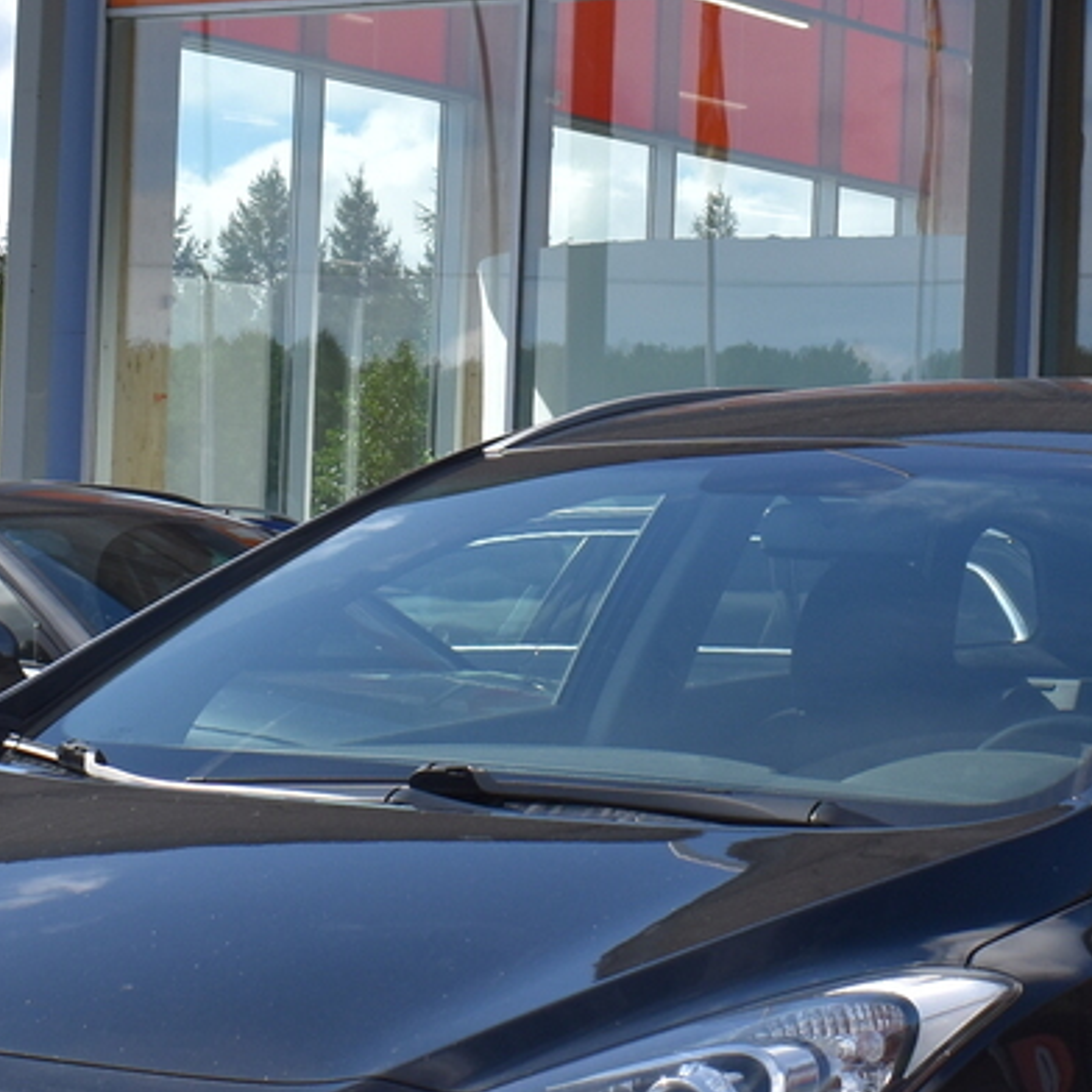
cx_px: 702
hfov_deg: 15.0
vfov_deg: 15.0
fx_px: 4140
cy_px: 596
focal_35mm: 116
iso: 200
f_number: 8
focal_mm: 22
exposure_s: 1/750
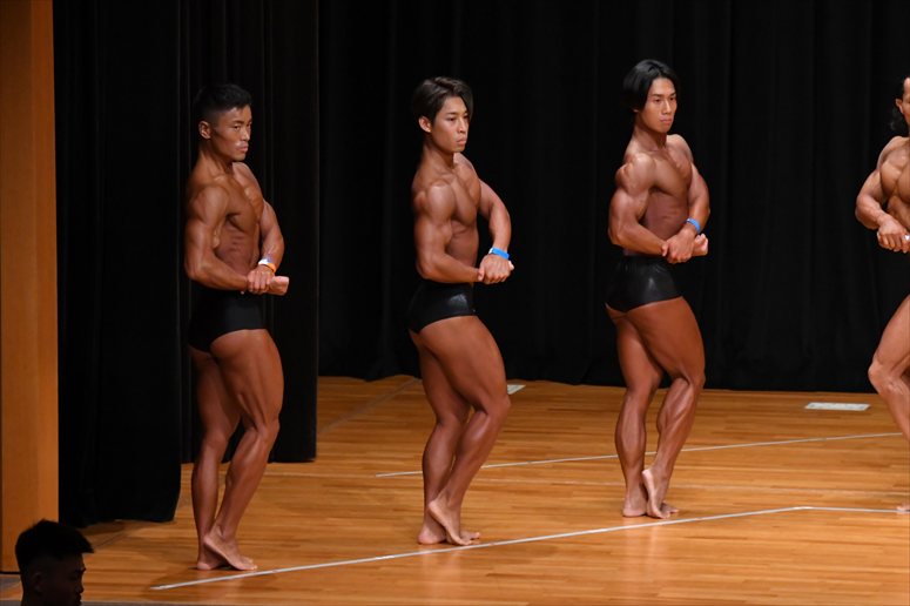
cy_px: 303
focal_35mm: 255
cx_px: 455
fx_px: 6443
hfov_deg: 8.1
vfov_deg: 5.4
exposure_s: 1/400
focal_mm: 170
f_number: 5.6
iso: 4000
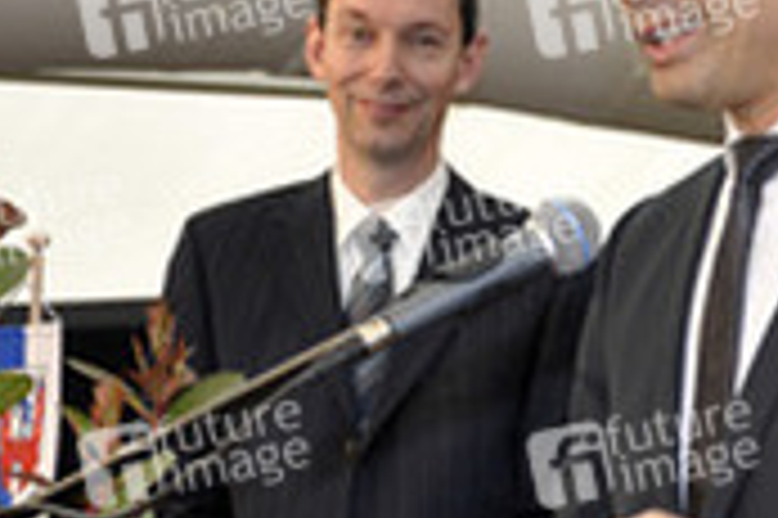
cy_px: 342
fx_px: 3541
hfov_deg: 12.5
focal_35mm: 164
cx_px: 522
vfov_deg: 8.3
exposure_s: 1/160
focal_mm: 42
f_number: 4.8
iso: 400
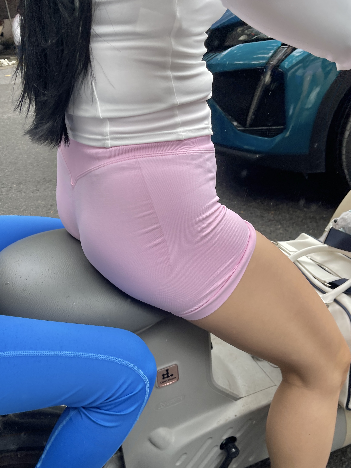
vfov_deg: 69.4
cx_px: 176
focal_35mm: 25
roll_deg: +17.2
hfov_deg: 54.9
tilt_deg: -35.5
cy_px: 234
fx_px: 338
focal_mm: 5.1
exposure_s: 1/221
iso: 32
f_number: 1.6
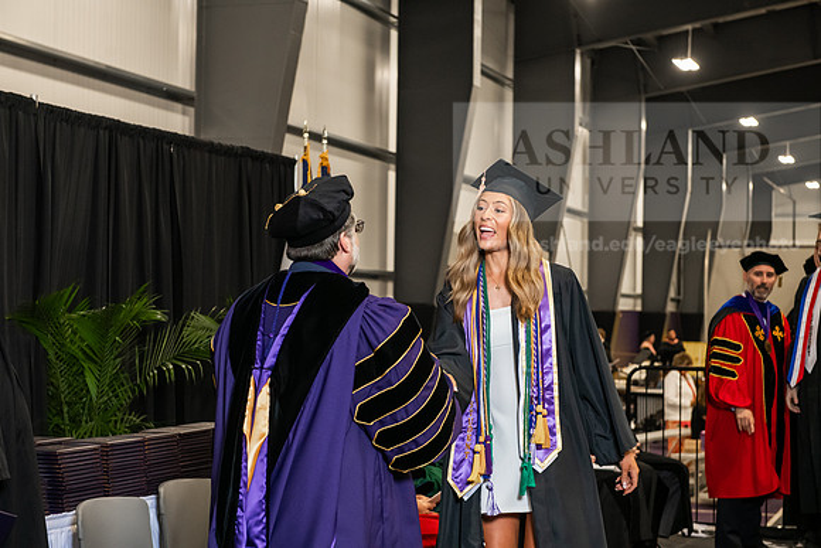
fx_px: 1597
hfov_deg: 28.8
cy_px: 274
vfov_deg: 19.5
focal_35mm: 70
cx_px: 410
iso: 2500
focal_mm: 70
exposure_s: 1/200
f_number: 5
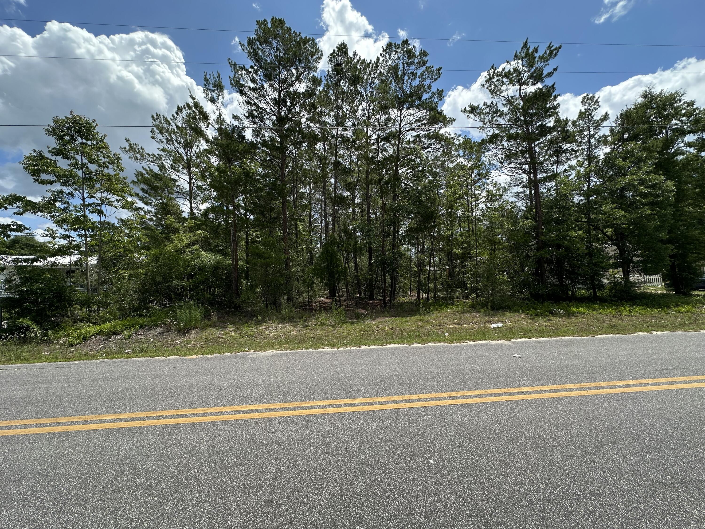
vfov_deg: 85.7
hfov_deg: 102.1
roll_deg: +0.8
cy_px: 264
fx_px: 285
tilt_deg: +4.0
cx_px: 352
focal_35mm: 14
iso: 40
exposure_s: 1/1114
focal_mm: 2.22
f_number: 2.2
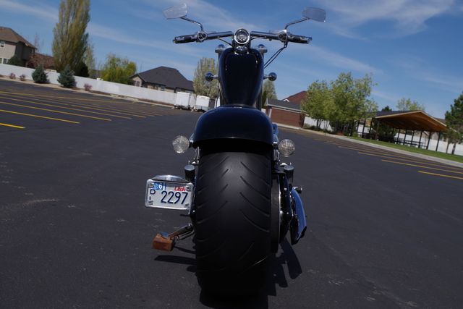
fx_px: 463
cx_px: 232
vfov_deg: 36.9
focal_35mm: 36
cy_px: 154
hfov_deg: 53.1
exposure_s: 1/400
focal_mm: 24.38
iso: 100
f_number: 8
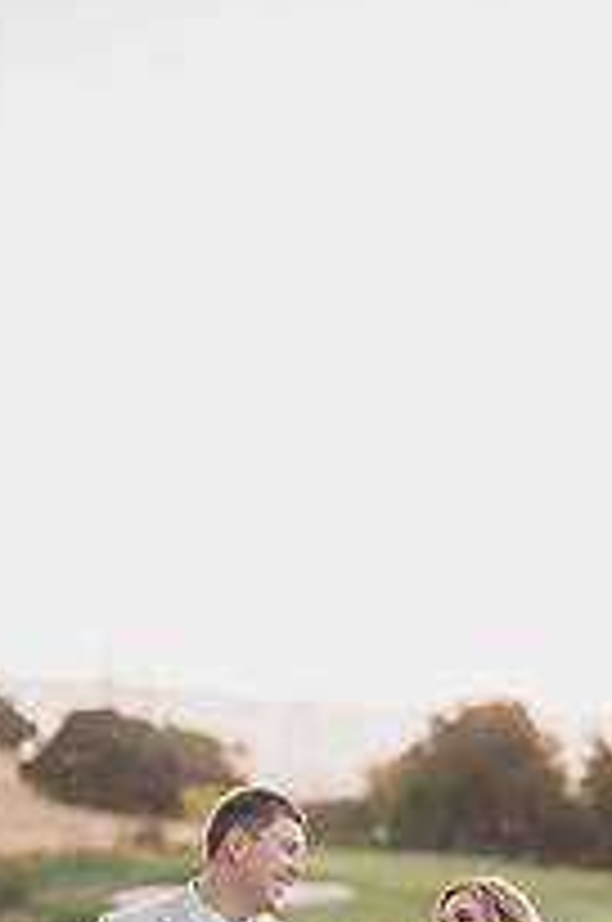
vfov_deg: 18.1
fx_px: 2814
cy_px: 922
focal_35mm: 110
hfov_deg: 12.4
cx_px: 356
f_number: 1.2
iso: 640
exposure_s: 1/800
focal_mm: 50
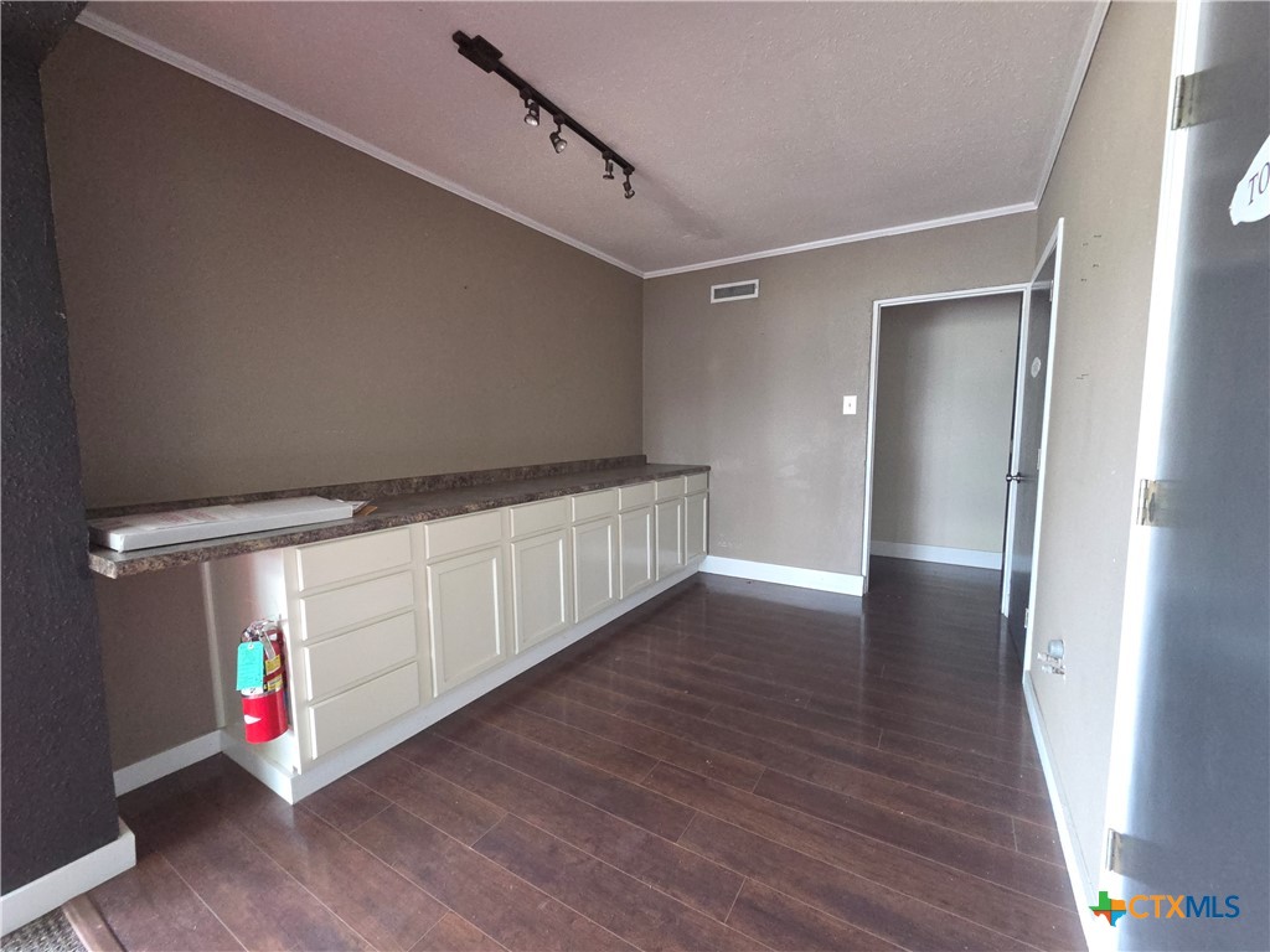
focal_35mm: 13
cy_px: 476
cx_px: 635
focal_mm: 2.2
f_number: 2.2
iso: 320
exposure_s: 1/30
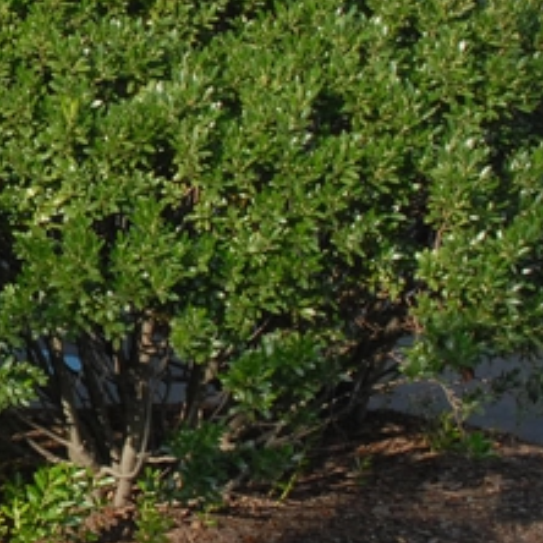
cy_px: 62
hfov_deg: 9.0
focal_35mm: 188
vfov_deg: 9.3
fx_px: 3336
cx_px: -301
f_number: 8
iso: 400
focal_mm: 32
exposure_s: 1/250
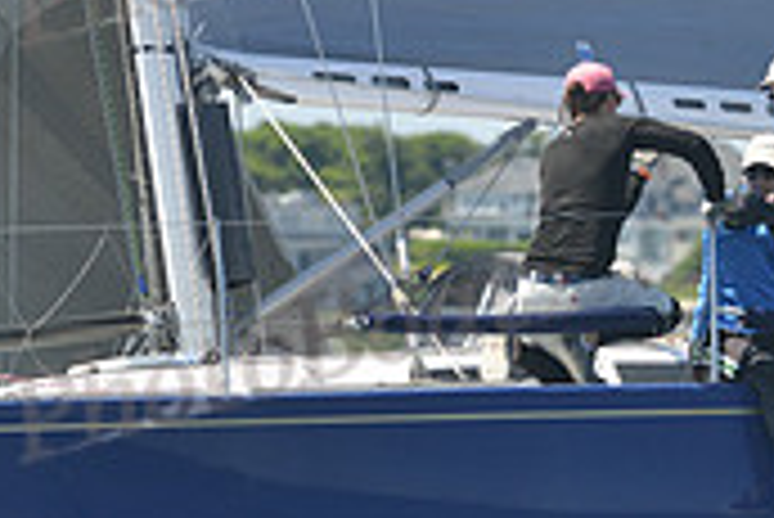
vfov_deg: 1.6
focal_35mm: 841
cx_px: 882
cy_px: 516
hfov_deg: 2.4
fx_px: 18096
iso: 280
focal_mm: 250
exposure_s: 1/1250
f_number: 5.6
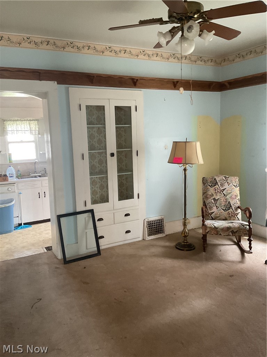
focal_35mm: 29
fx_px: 298
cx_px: 134
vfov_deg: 61.7
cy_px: 178
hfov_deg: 48.2
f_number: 1.8
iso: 160
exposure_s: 1/60
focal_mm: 3
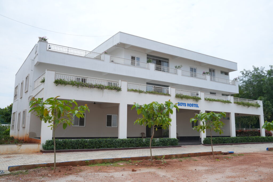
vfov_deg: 41.8
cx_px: 136
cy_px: 91
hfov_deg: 59.6
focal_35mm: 31
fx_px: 238
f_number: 8
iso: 200
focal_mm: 31.4
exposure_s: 1/350
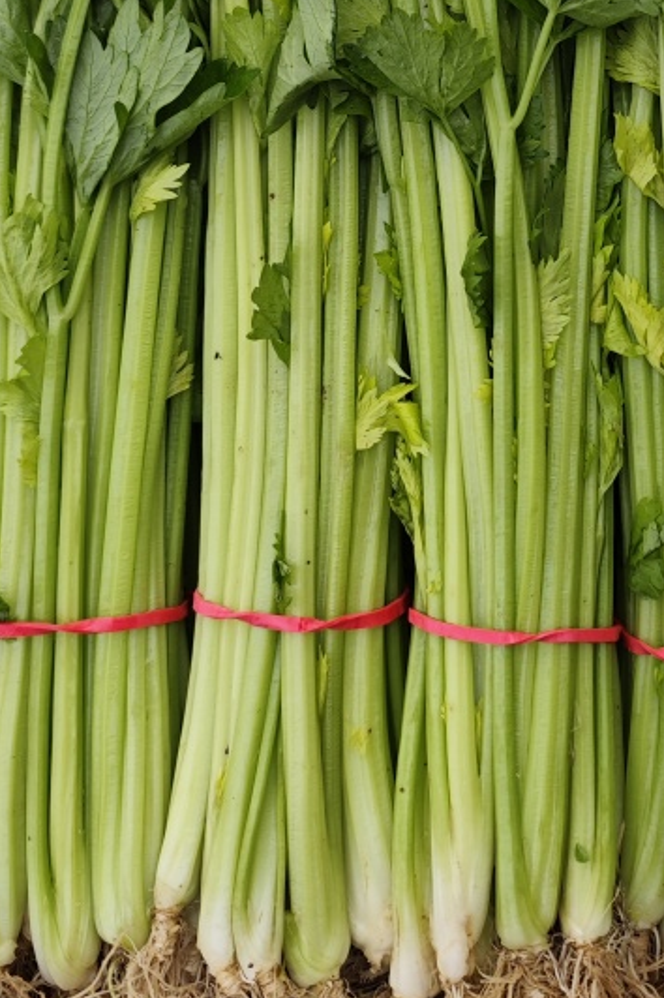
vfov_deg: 39.6
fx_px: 1330
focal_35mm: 48
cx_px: 553
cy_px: 204
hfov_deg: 27.4
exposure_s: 1/940
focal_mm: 6.68
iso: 50
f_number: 1.42
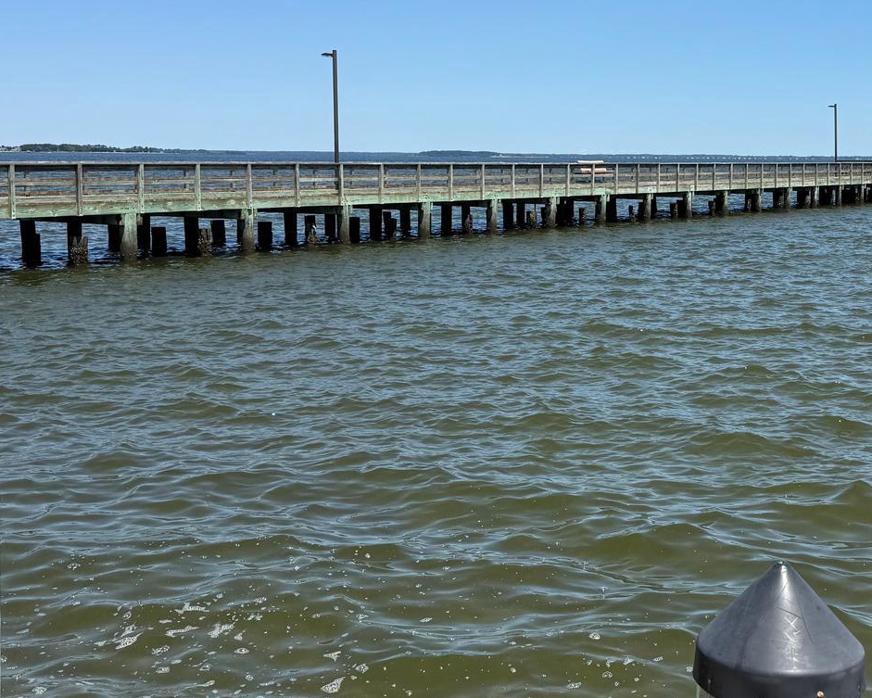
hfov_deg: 35.6
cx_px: 686
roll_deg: +0.0
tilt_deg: -4.1
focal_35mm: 51
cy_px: 237
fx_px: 1316
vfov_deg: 29.5
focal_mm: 6.76
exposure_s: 1/6410
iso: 80
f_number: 1.78
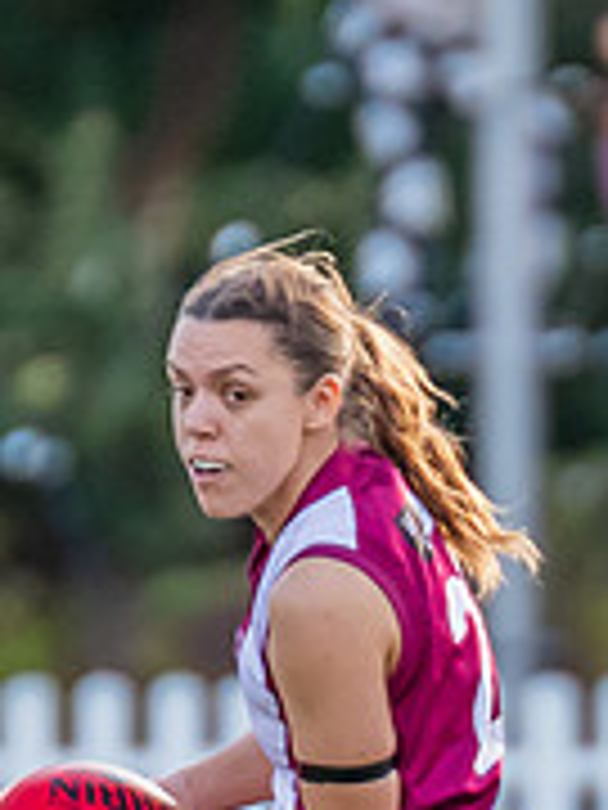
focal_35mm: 2902
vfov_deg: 0.7
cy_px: 1005
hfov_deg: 0.5
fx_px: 67961
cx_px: 569
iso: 900
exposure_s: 1/1000
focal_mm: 420
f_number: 4
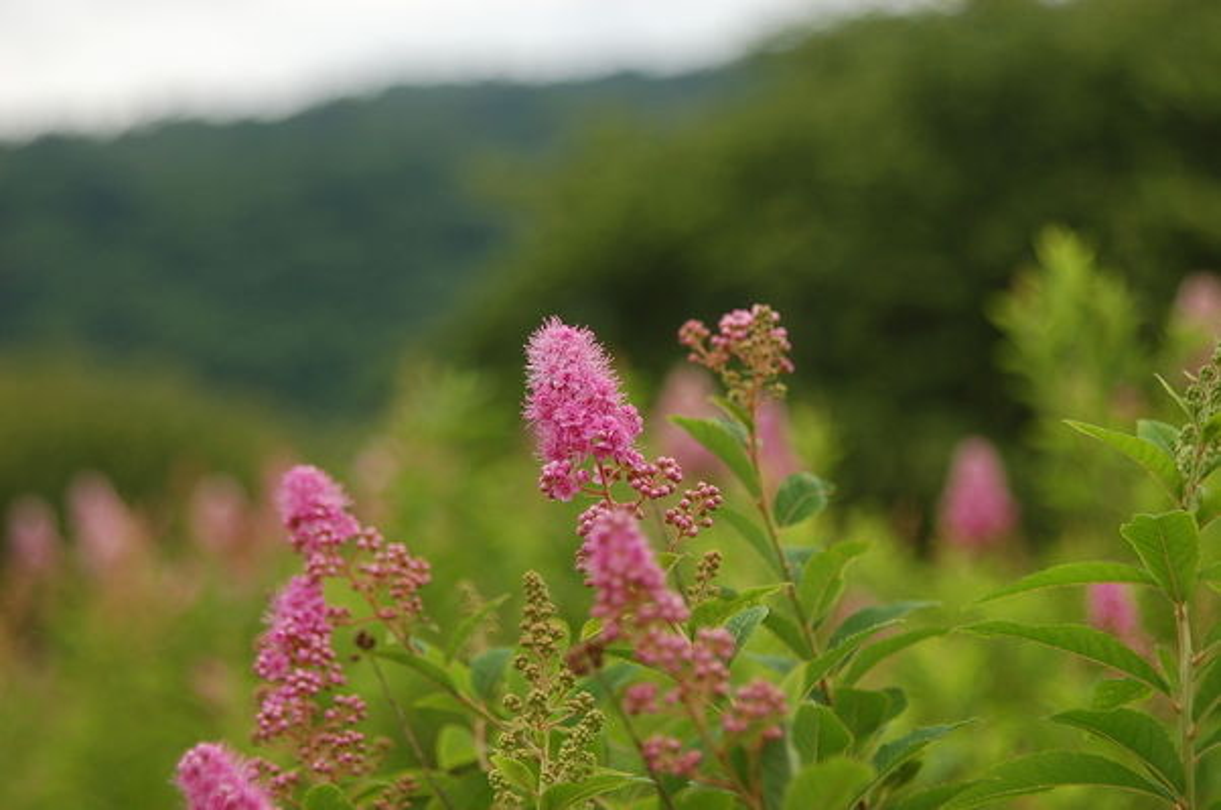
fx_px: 3555
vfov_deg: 13.0
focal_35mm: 105
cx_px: 610
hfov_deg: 19.5
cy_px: 405
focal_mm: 70
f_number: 4
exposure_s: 1/250
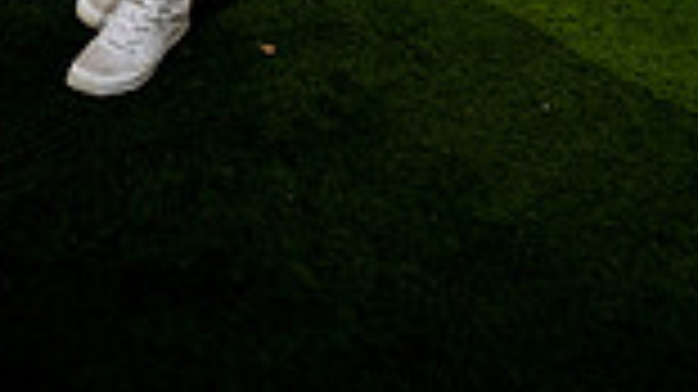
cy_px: -599
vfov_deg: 11.1
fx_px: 1628
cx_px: 356
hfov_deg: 24.2
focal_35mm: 88
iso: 100
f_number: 5.6
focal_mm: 29
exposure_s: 1/250
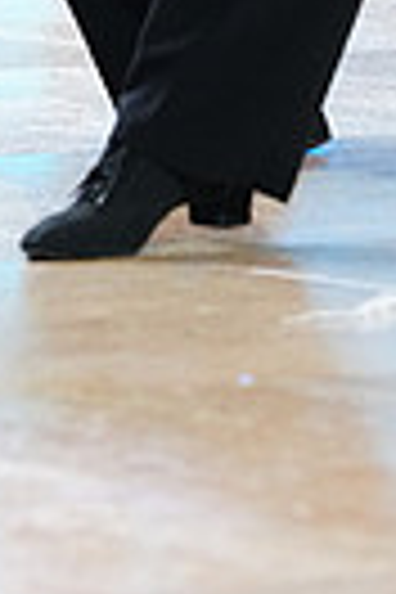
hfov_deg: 2.1
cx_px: -313
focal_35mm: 649
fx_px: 10708
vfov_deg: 3.2
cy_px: -666
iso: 2500
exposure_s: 1/250
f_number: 4
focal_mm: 148
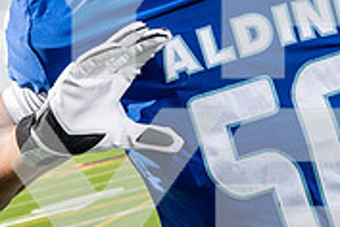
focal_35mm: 138
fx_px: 1303
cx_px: 184
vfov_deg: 9.8
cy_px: -22
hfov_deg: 14.9
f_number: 8
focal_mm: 42
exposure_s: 1/250
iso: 125
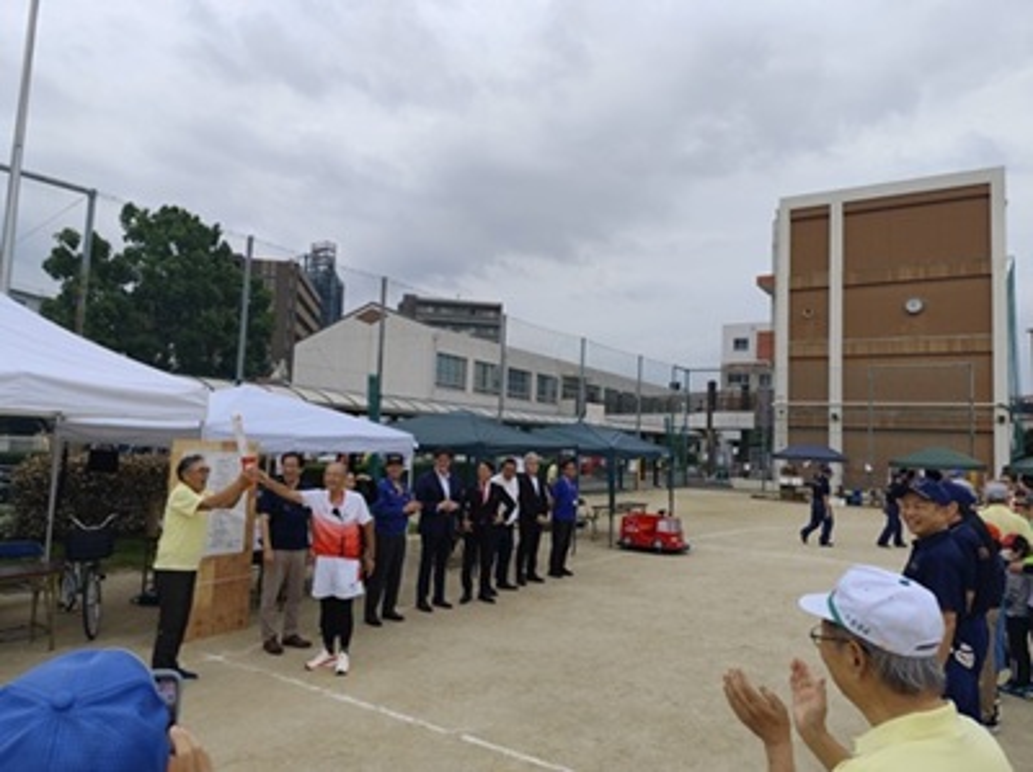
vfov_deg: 58.8
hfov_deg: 74.0
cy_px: 386
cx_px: 516
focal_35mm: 23
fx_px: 686
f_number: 1.65
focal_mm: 6.19
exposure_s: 1/423
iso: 50
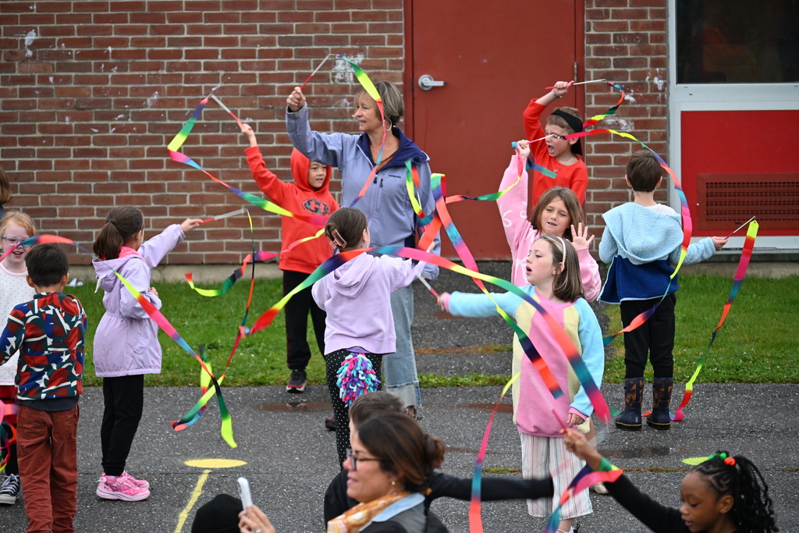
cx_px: 400
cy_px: 266
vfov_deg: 5.6
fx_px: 5494
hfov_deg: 8.3
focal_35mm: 248
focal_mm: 165
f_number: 5.6
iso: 900
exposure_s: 1/250
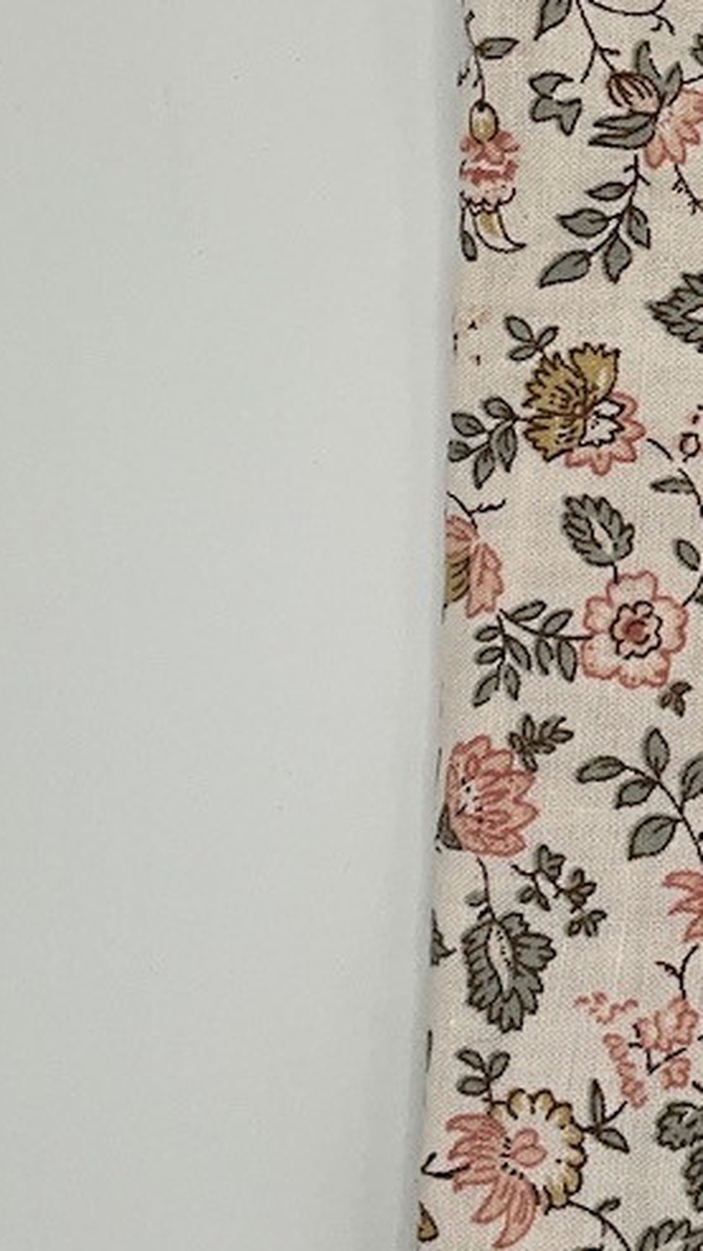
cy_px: 244
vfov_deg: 25.4
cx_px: 939
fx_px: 2720
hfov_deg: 14.1
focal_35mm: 82
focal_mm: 3
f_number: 1.8
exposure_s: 1/428
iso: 25
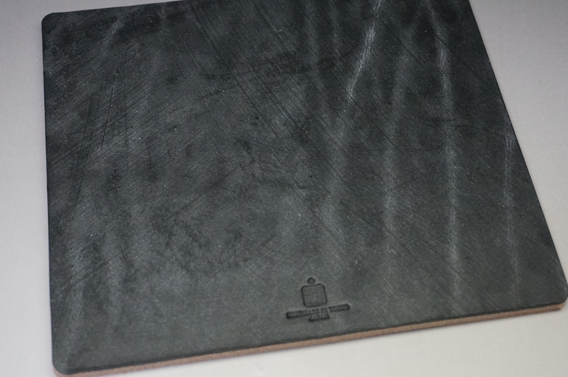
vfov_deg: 23.3
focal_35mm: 58
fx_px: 914
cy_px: 167
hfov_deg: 34.5
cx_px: 290
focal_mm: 30
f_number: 5
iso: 2500
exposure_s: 1/160
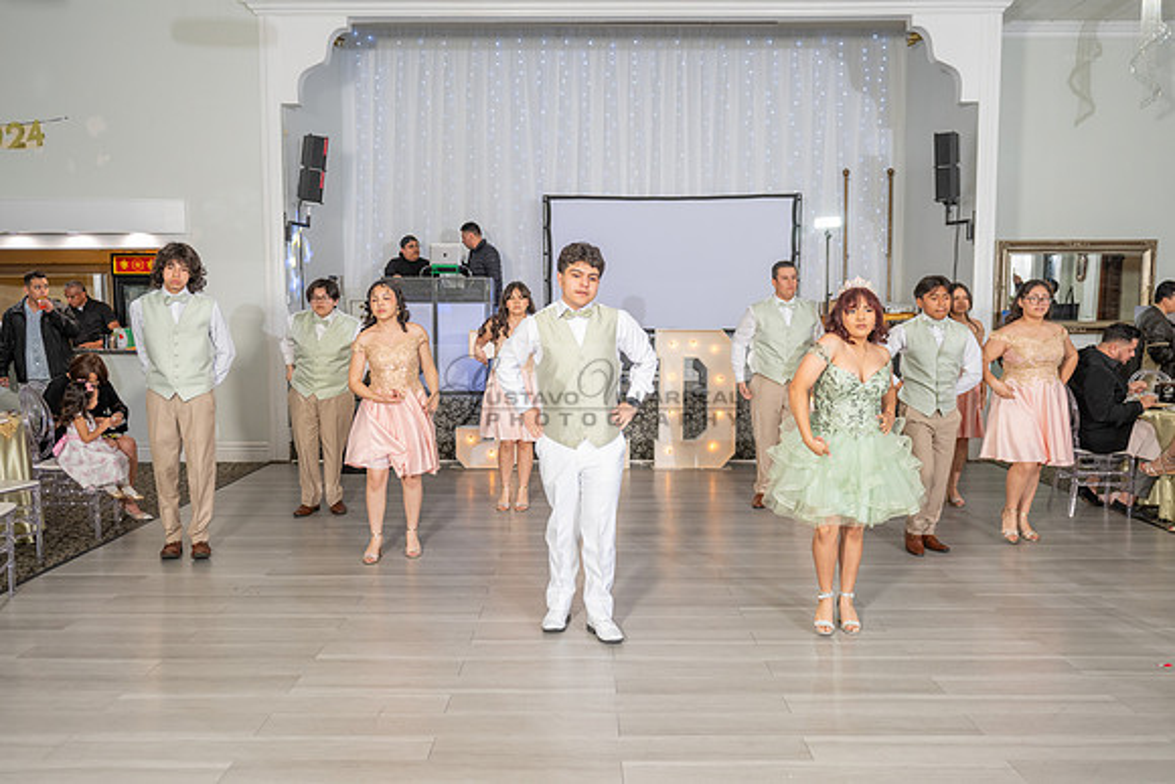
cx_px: 588
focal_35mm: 30
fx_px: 995
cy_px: 392
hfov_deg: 61.1
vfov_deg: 43.0
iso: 500
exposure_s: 1/160
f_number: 3.5
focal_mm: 28
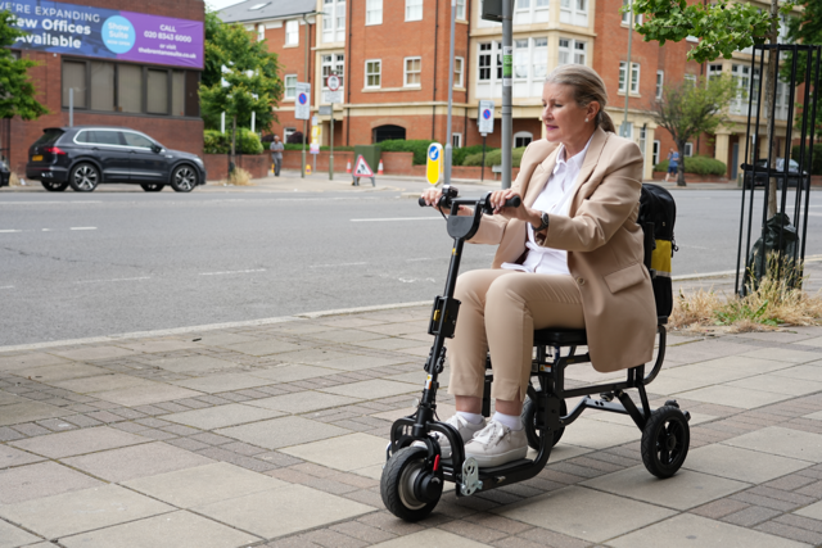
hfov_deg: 42.7
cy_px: 274
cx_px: 411
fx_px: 1051
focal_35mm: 46
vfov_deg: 29.3
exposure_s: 1/400
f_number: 4
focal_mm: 46
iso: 320
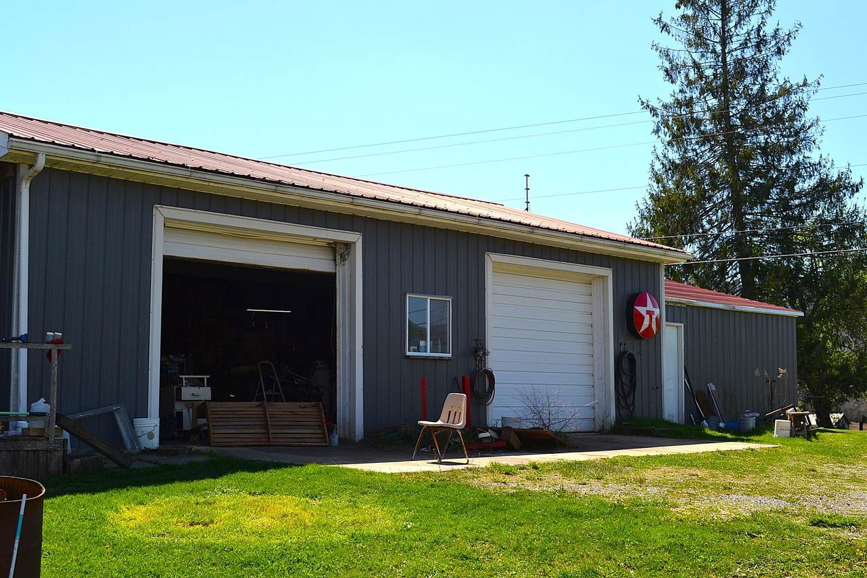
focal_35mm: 45
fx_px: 1084
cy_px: 289
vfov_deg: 29.9
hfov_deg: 43.6
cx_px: 434
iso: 100
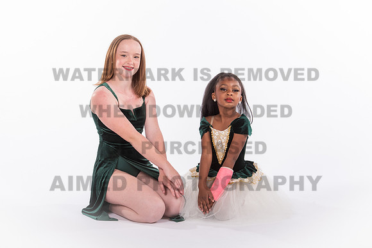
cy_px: 112
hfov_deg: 18.3
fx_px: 1157
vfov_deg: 12.2
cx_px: 189
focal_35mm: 112
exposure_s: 1/200
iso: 400
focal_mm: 102
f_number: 11
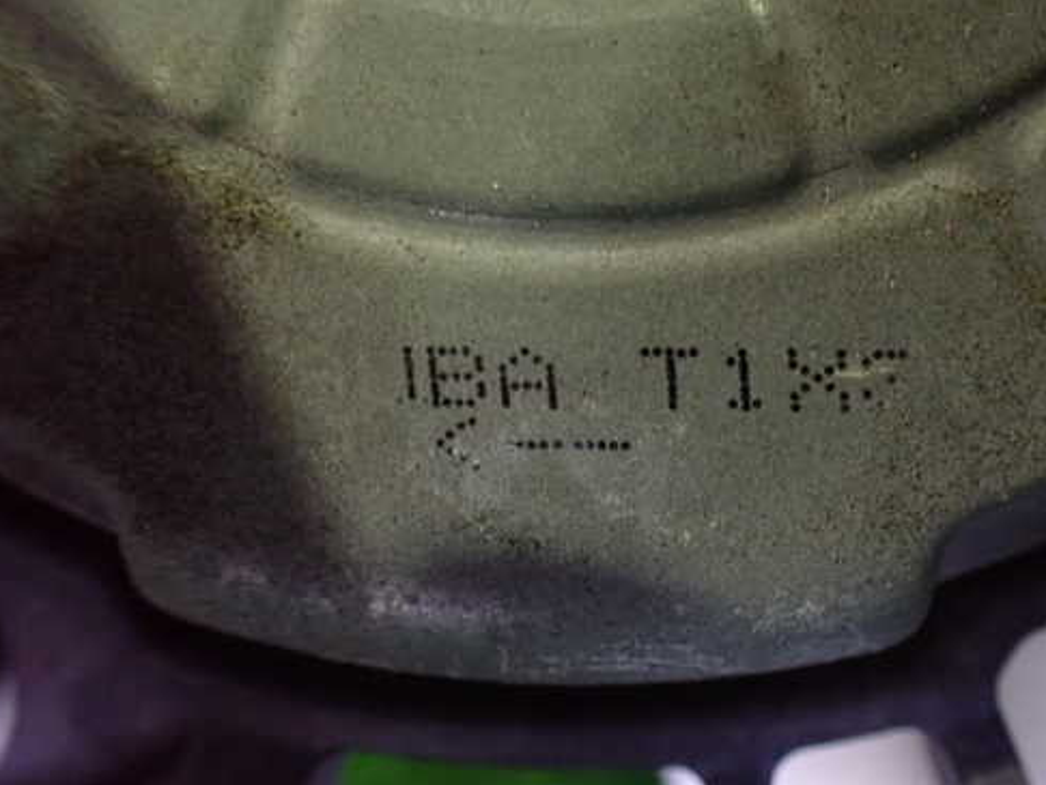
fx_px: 1119
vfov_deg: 38.7
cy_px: 411
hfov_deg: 49.8
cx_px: 626
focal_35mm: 37
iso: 1250
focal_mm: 5.4
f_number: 2.3
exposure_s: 1/30
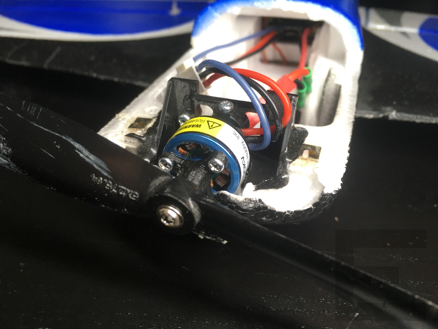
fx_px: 367
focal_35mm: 29
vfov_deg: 48.2
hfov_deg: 61.7
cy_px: 164
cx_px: 219
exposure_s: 1/30
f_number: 2.2
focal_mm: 4.15
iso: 40
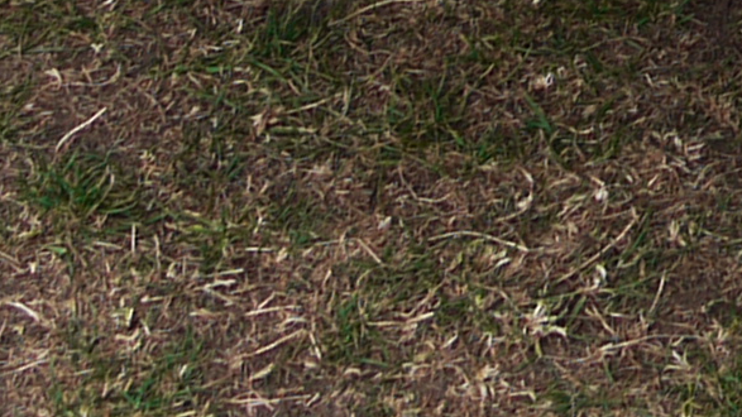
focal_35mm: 208
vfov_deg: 5.1
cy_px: -1366
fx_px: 4092
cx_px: 983
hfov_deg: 10.1
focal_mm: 14
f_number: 4.5
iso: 100
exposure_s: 1/160
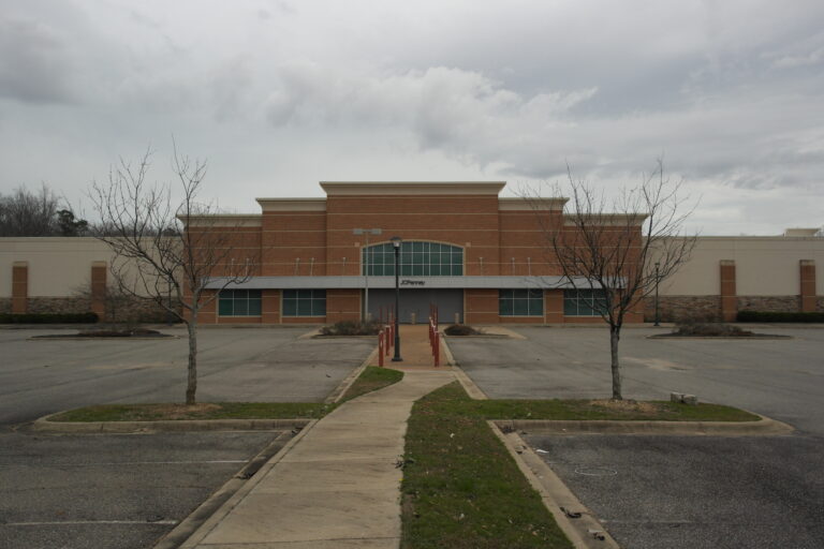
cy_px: 274
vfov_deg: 43.6
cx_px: 412
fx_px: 687
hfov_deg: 61.9
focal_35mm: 30
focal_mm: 20
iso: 400
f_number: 3.5
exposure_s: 1/80
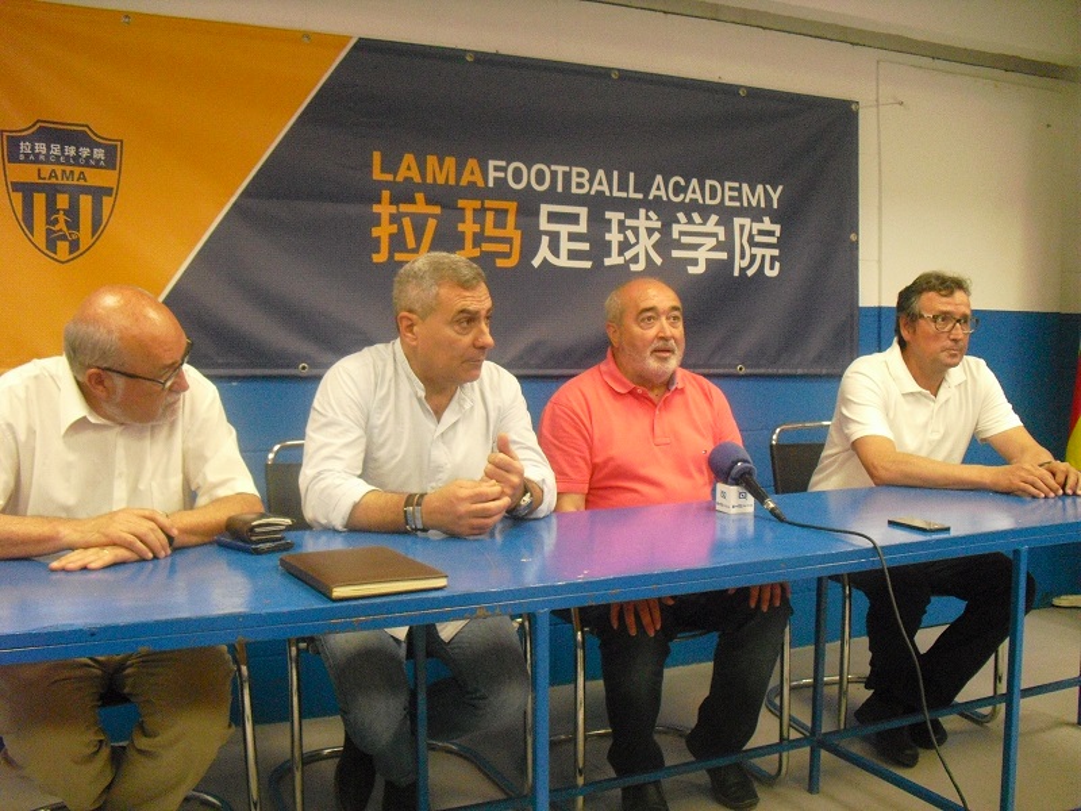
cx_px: 540
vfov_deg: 39.7
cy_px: 406
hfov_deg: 51.4
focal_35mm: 36
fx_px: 1124
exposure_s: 1/60
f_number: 3.1
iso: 800
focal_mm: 6.3
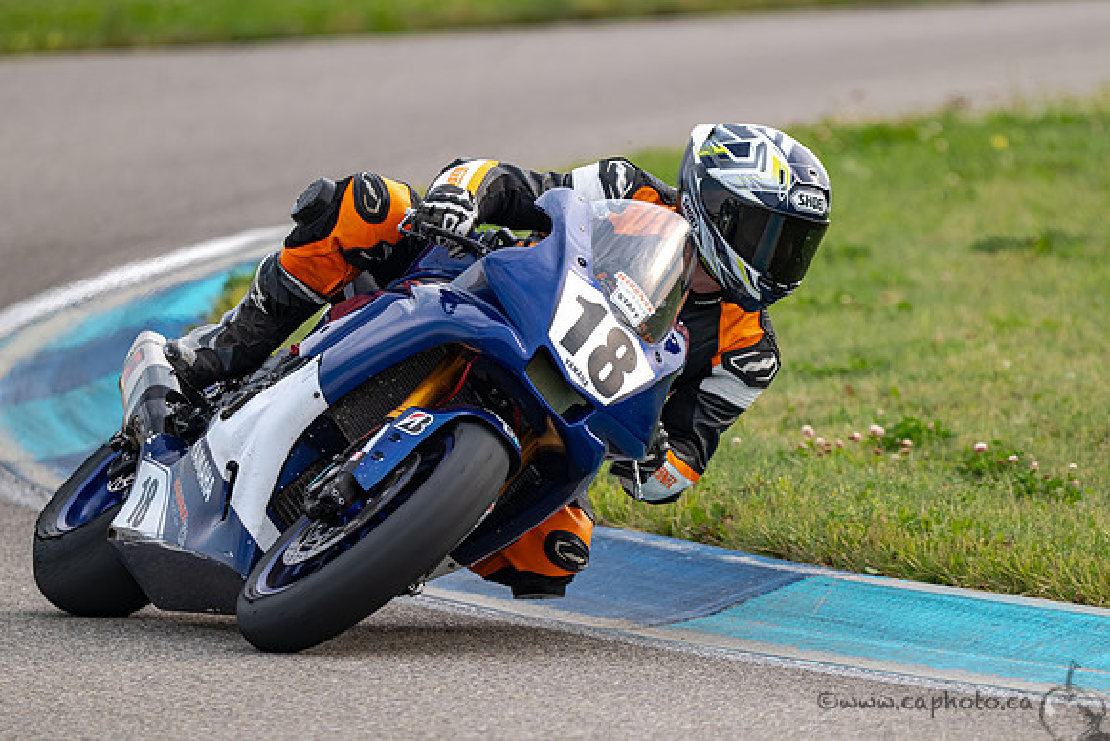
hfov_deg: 3.0
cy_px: 414
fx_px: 21340
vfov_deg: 2.0
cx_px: 601
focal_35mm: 692
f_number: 6.3
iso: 640
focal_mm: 560
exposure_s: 1/1250
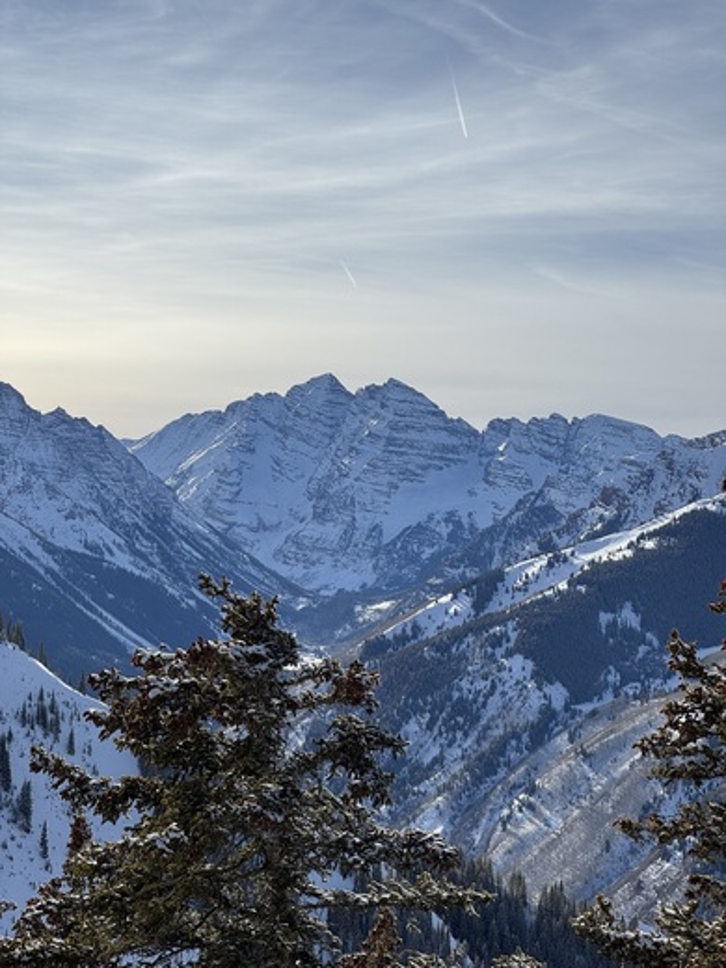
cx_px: 363
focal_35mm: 77
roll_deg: -2.6
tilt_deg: +1.4
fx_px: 2153
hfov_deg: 19.1
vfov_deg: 25.3
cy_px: 484
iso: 25
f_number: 2.8
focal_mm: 9
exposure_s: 1/1488
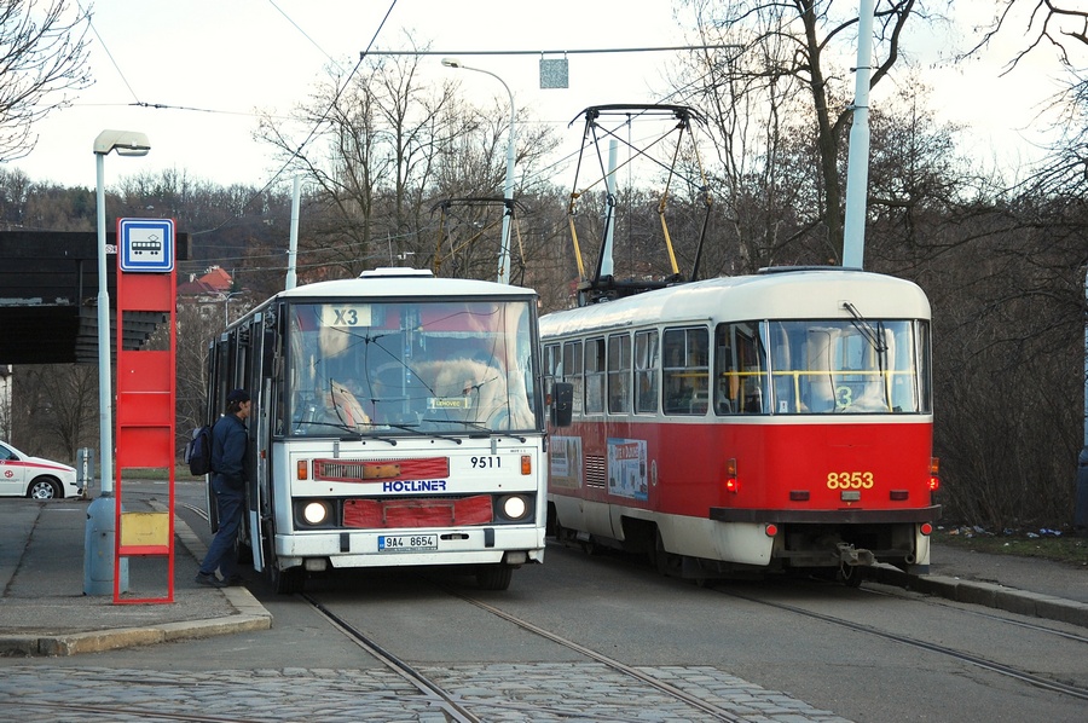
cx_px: 544
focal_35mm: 99
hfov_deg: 20.6
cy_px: 362
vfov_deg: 13.8
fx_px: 2989
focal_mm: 66
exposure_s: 1/500
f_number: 5.3
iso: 450
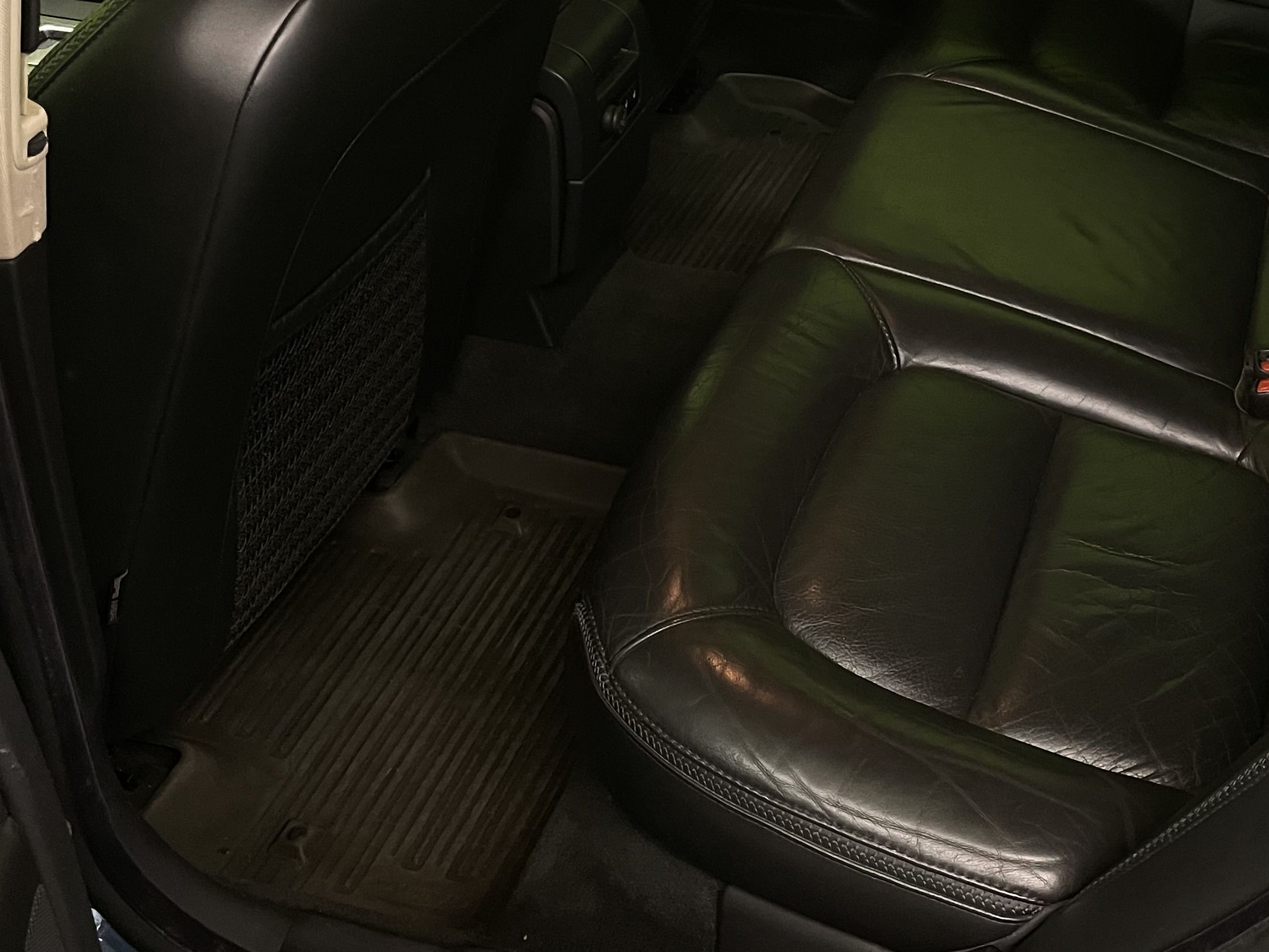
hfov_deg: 38.3
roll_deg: +0.9
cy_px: 244
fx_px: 1797
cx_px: 877
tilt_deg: -33.6
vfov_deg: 29.2
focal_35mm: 49
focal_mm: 4.2
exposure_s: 1/50
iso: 320
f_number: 1.6
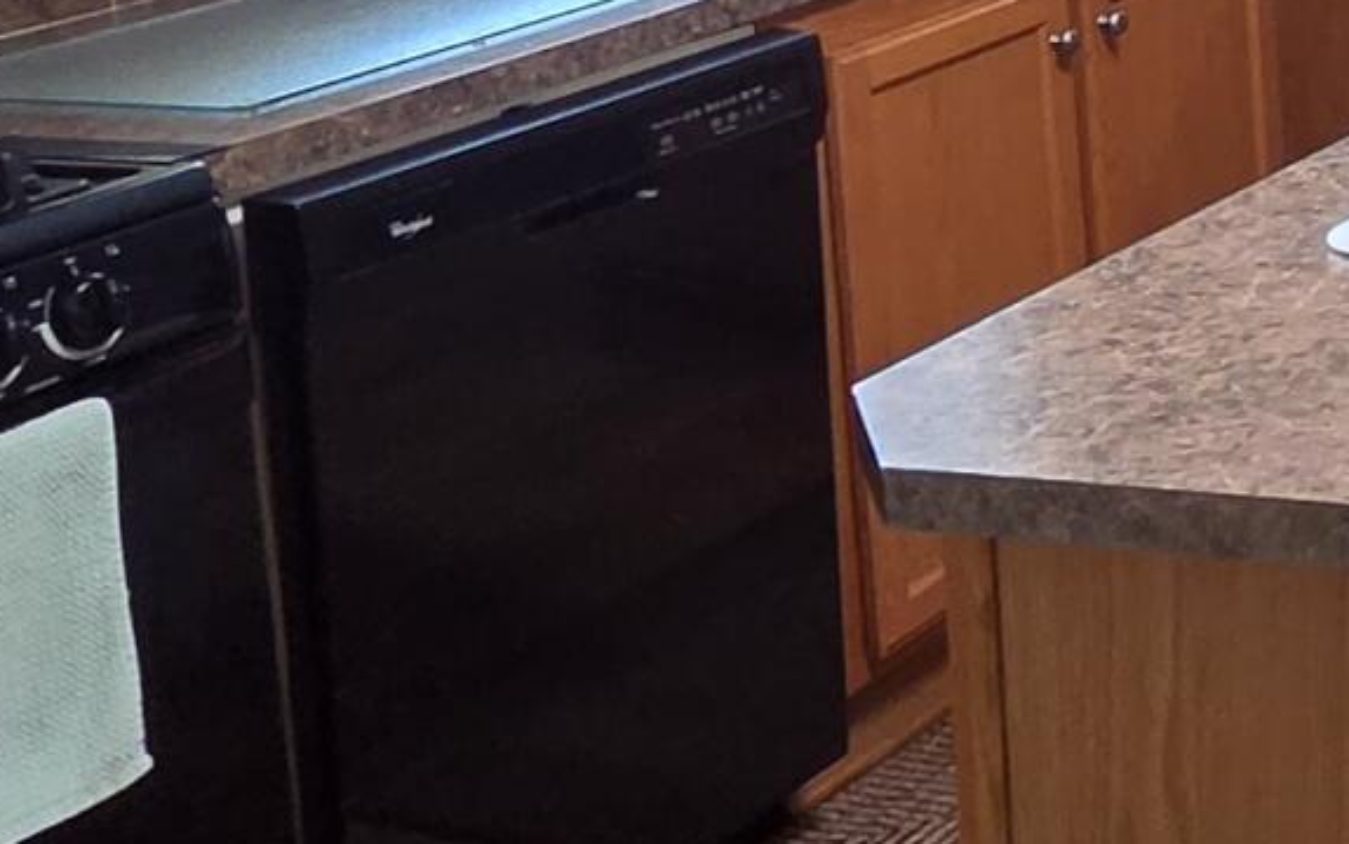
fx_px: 2648
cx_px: 2249
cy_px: -381
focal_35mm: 72
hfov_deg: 21.6
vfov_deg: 16.6
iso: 250
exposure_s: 1/60
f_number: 2.2
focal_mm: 2.2
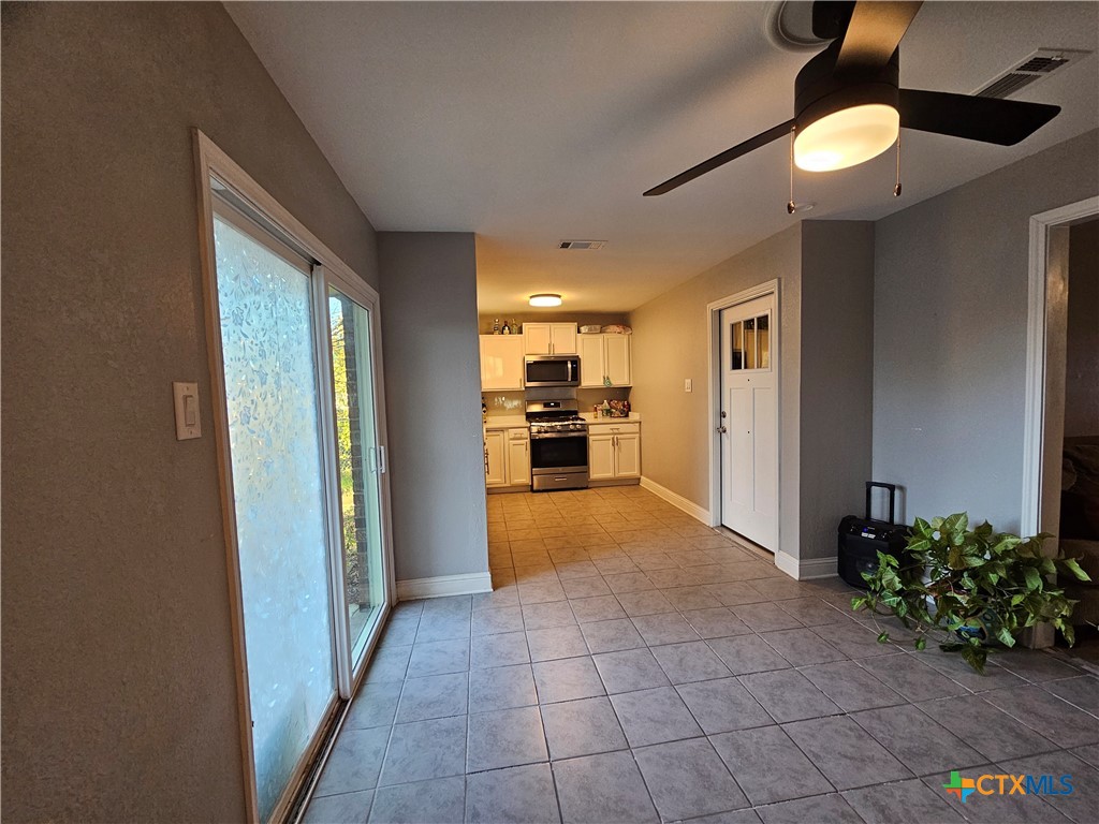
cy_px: 412
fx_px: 413
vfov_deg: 89.9
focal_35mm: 13
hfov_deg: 106.2
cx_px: 550
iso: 250
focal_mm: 2.2
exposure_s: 1/60
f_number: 2.2
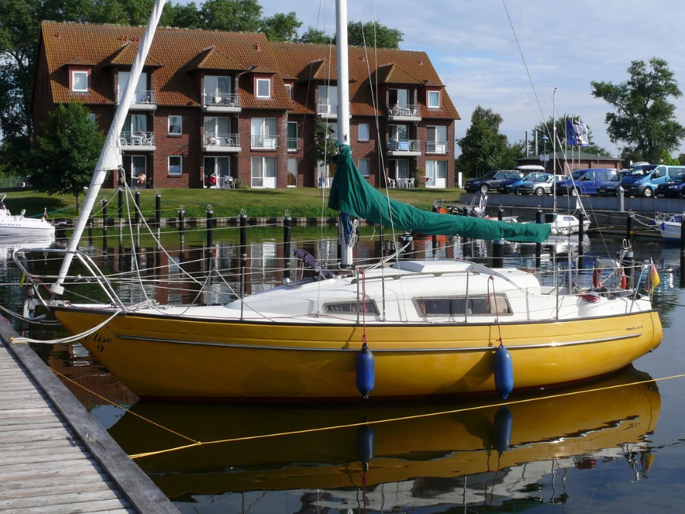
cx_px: 342
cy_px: 257
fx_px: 693
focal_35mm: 35
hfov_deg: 52.6
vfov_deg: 40.7
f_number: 6.3
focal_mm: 7.4
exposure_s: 1/500
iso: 100
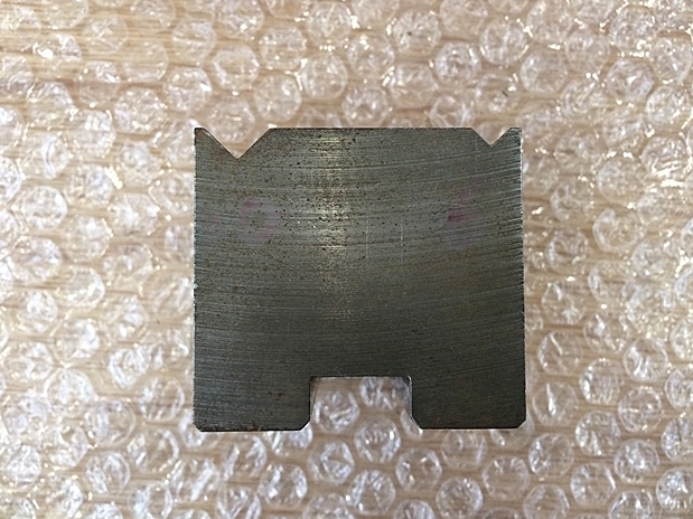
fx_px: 600
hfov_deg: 60.0
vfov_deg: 46.8
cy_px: 256
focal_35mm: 30
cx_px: 356
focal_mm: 4.15
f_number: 2.2
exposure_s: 1/30
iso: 64
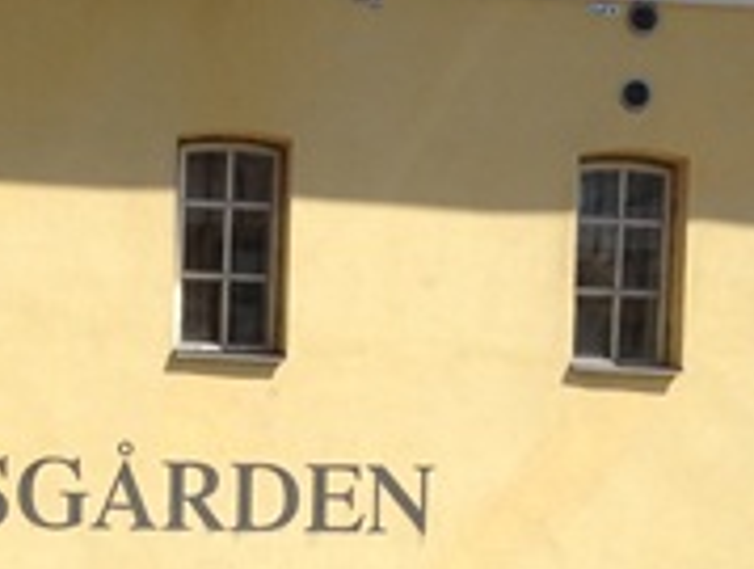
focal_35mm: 92
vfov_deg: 15.8
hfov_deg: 20.9
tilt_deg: -0.7
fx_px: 2008
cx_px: 88
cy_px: 584
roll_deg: +0.3
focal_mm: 4.12
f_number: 2.4
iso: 50
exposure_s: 1/919
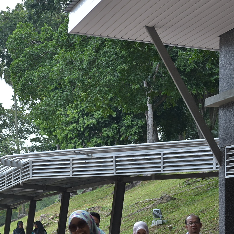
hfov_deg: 12.6
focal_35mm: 137
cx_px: -4
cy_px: 184
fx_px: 1048
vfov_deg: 12.7
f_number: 3.5
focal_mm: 42
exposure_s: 1/500
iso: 200
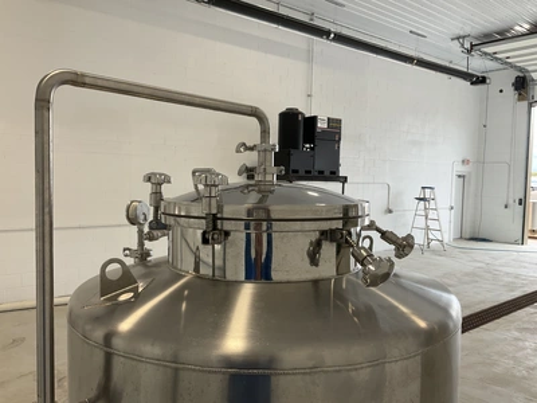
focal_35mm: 29
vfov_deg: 48.2
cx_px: 268
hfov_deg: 61.7
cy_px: 202
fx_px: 450
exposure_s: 1/122
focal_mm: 3
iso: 25
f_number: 1.8
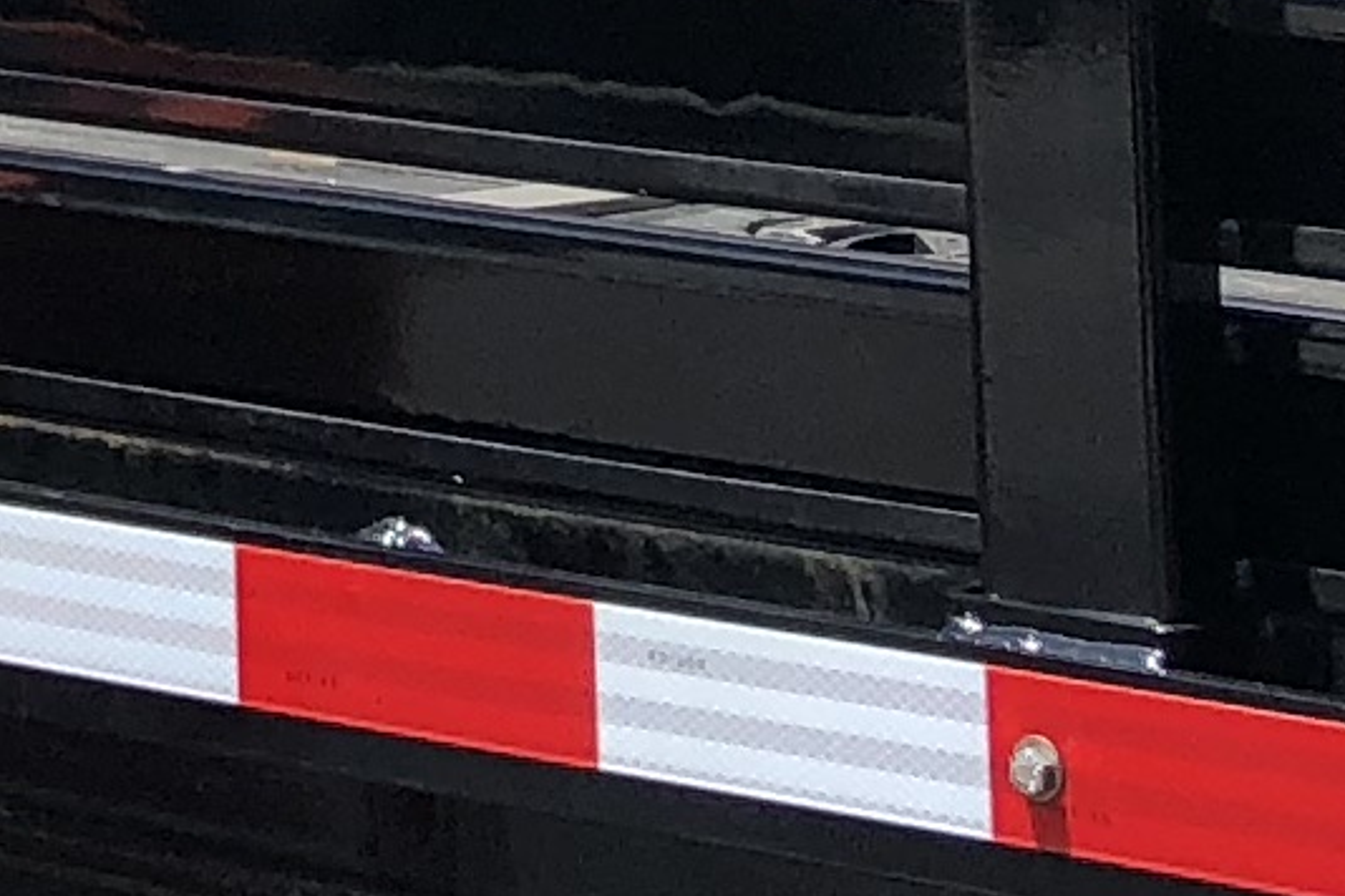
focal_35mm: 220
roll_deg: -0.2
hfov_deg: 9.0
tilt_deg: +11.2
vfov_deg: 5.6
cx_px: -1058
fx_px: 8219
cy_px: -2419
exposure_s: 1/787
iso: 20
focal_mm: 3.99
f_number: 1.8
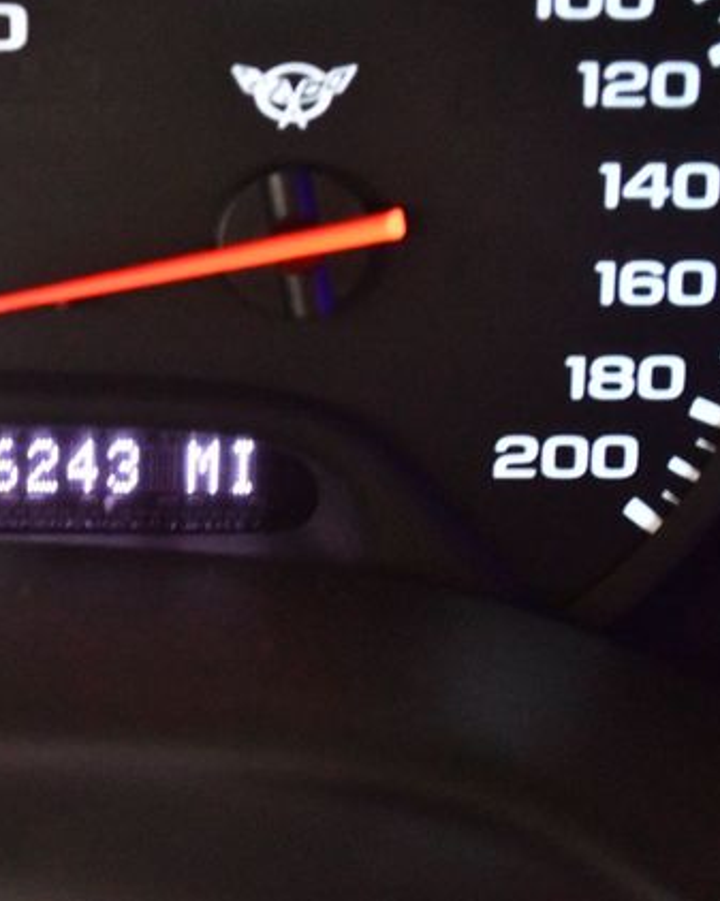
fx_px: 2507
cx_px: 51
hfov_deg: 16.1
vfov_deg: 20.4
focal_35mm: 94
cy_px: 448
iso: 12800
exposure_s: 1/25
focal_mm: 44
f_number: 5.3
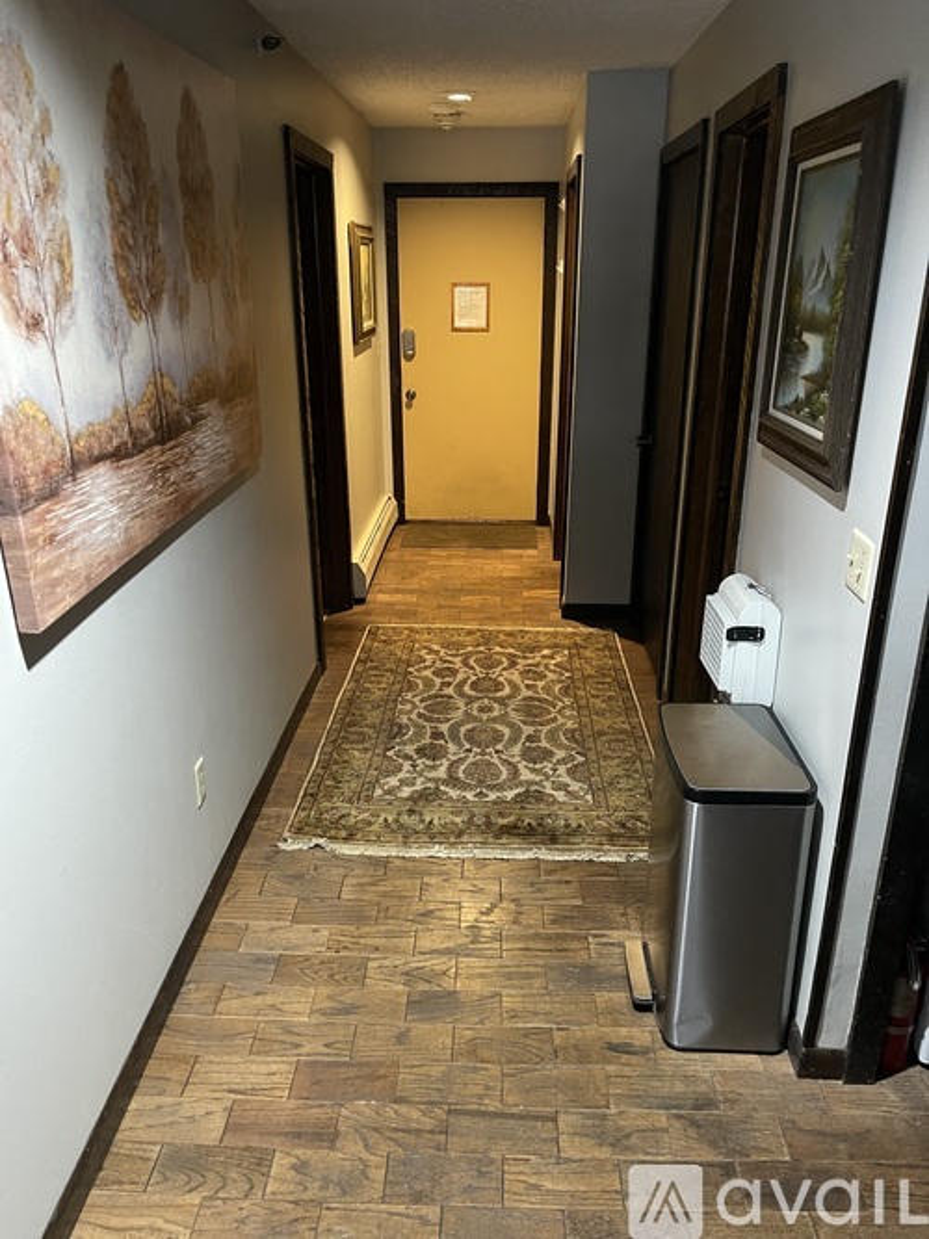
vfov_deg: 69.4
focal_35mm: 25
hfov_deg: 54.9
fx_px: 895
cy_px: 620
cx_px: 464
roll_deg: +0.0
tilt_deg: -21.0
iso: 640
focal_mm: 5.1
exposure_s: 1/30
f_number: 1.6
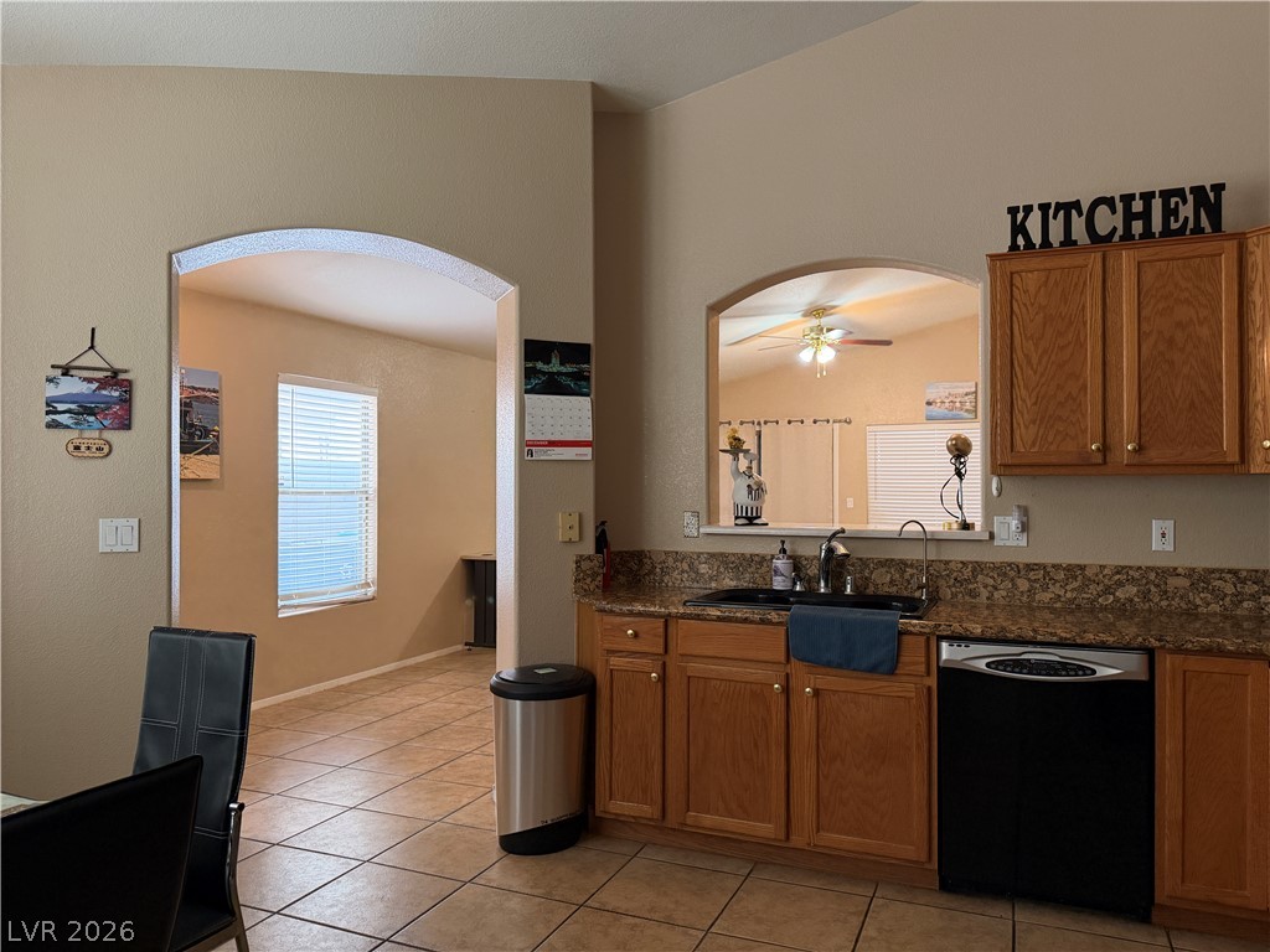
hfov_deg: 71.6
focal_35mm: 24
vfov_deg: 56.8
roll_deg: +0.0
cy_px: 476
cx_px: 635
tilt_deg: +0.3
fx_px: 881
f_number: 1.78
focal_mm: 6.76
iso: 400
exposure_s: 1/120
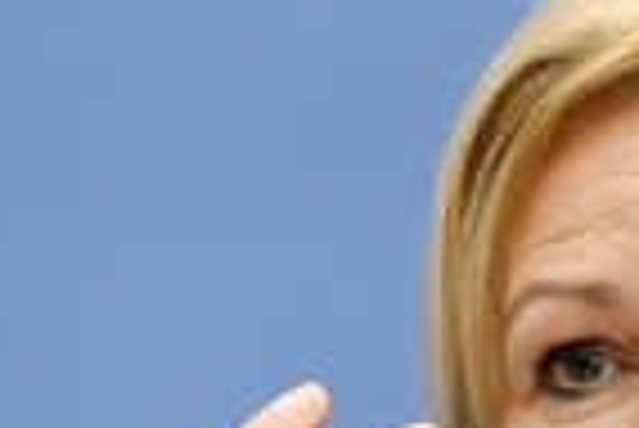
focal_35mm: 507
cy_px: 523
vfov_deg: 2.7
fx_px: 9008
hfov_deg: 4.1
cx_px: 628
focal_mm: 160
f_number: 6.3
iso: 5000
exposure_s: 1/640
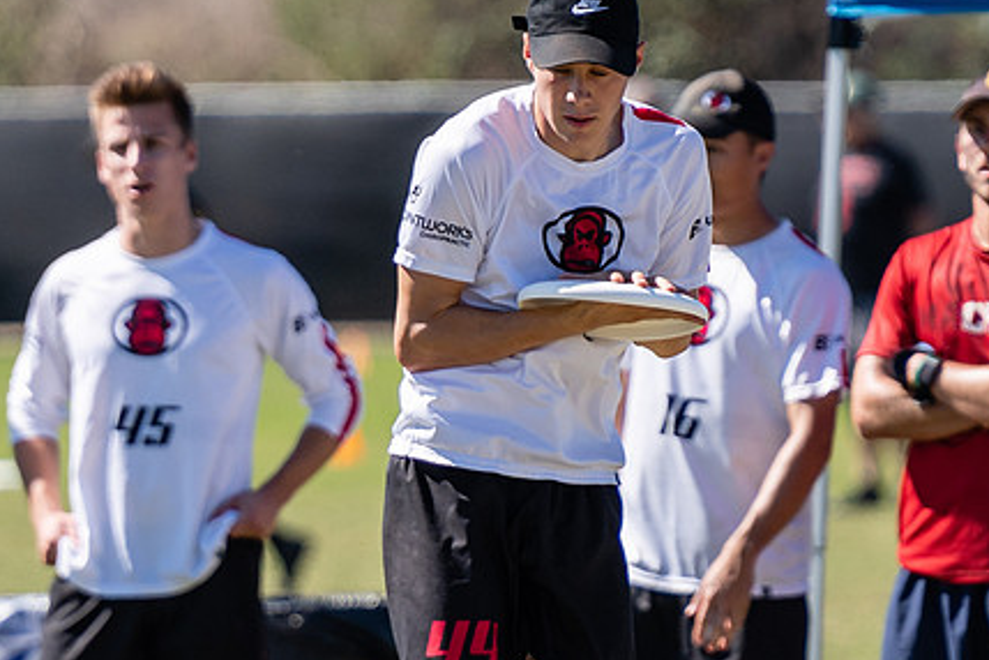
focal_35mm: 912
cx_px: 626
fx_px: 25053
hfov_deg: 2.3
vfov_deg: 1.5
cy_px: 448
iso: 100
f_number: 2.8
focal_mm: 200
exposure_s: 1/2000
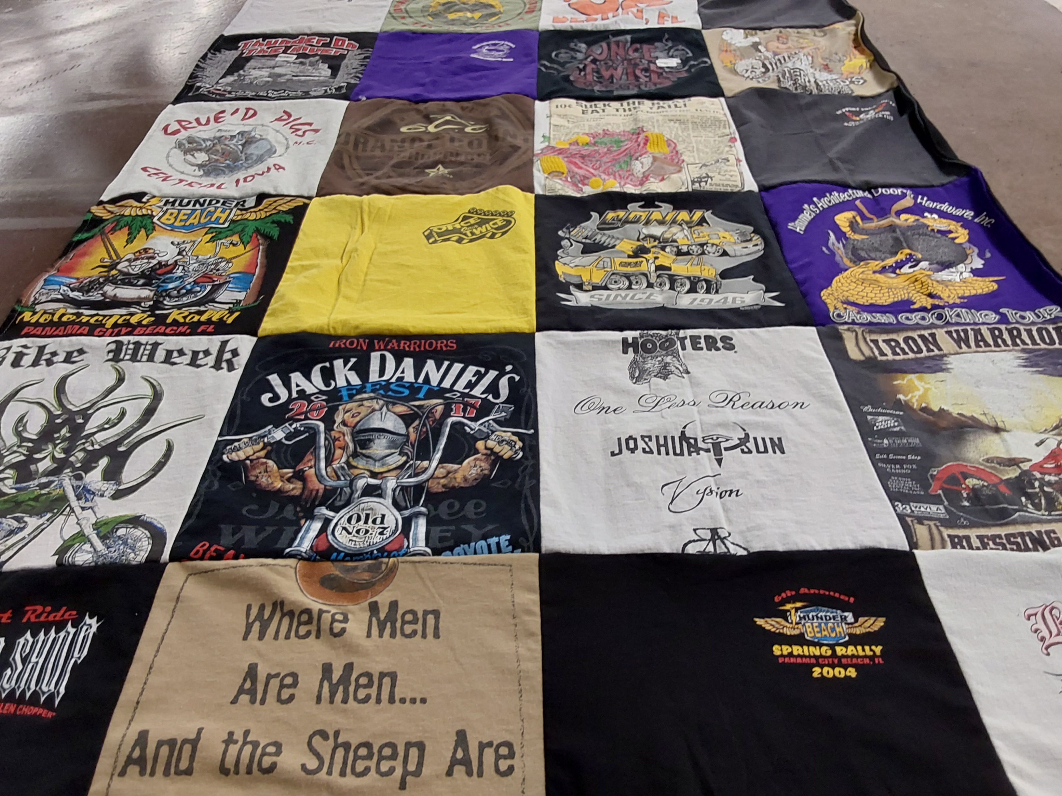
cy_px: 398
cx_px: 531
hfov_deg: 63.4
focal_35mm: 28
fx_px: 859
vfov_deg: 49.7
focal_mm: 2.91
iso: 100
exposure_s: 1/60
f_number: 1.9
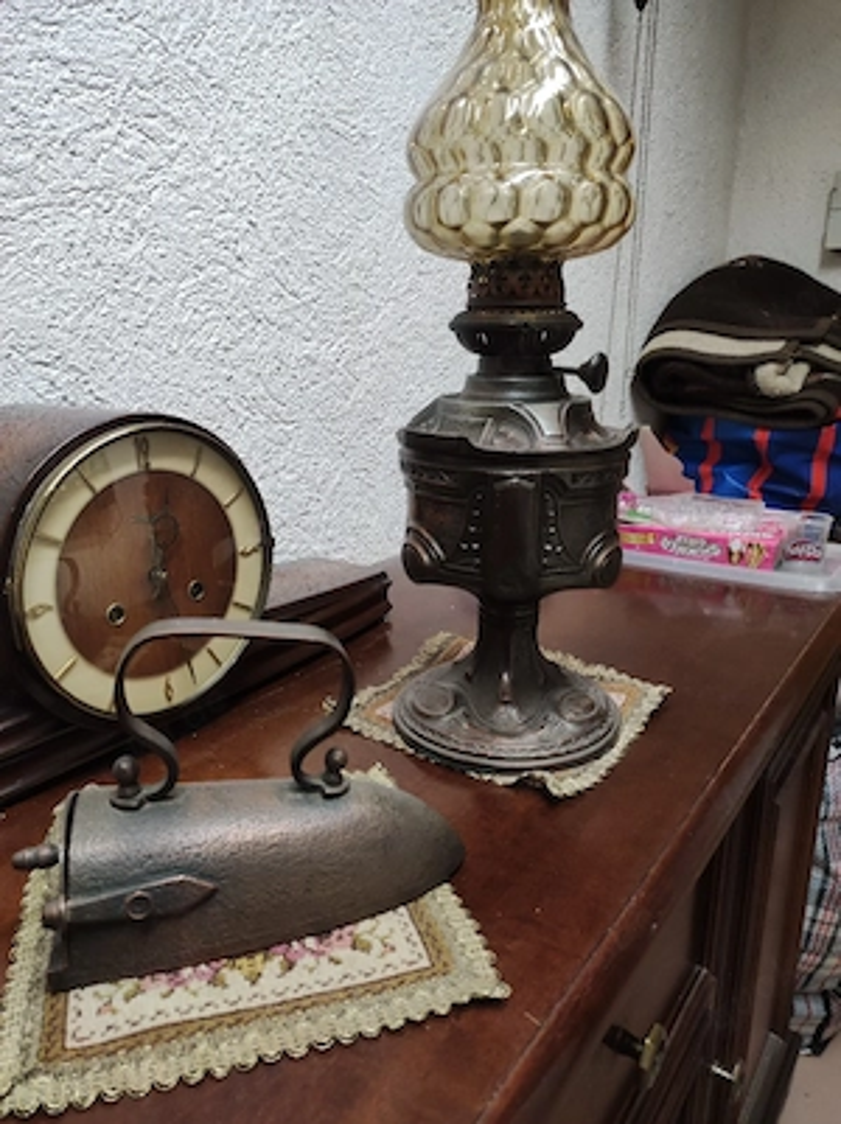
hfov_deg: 74.6
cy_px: 562
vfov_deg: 91.1
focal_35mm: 17
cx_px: 420
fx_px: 552
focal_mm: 4.74
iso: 387
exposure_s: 1/50
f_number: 1.79
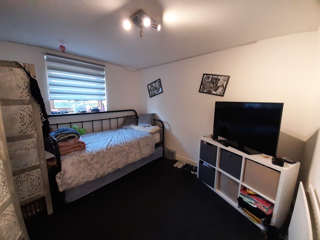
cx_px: 160
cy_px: 120
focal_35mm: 13
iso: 200
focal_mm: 1.42
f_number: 2.2
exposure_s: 1/50
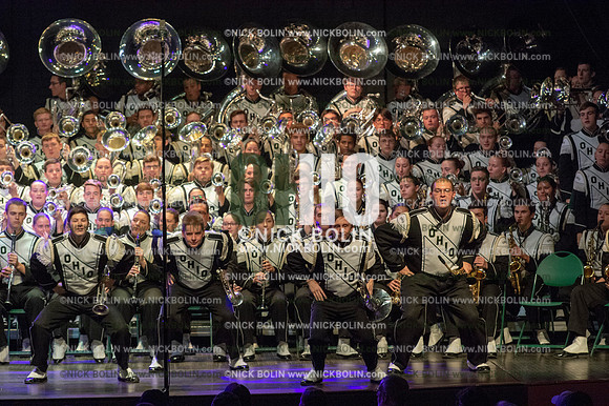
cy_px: 203
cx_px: 304
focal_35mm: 200
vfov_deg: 6.9
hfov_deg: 10.3
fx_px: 3381
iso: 8000
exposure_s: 1/400
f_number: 5.6
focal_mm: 200
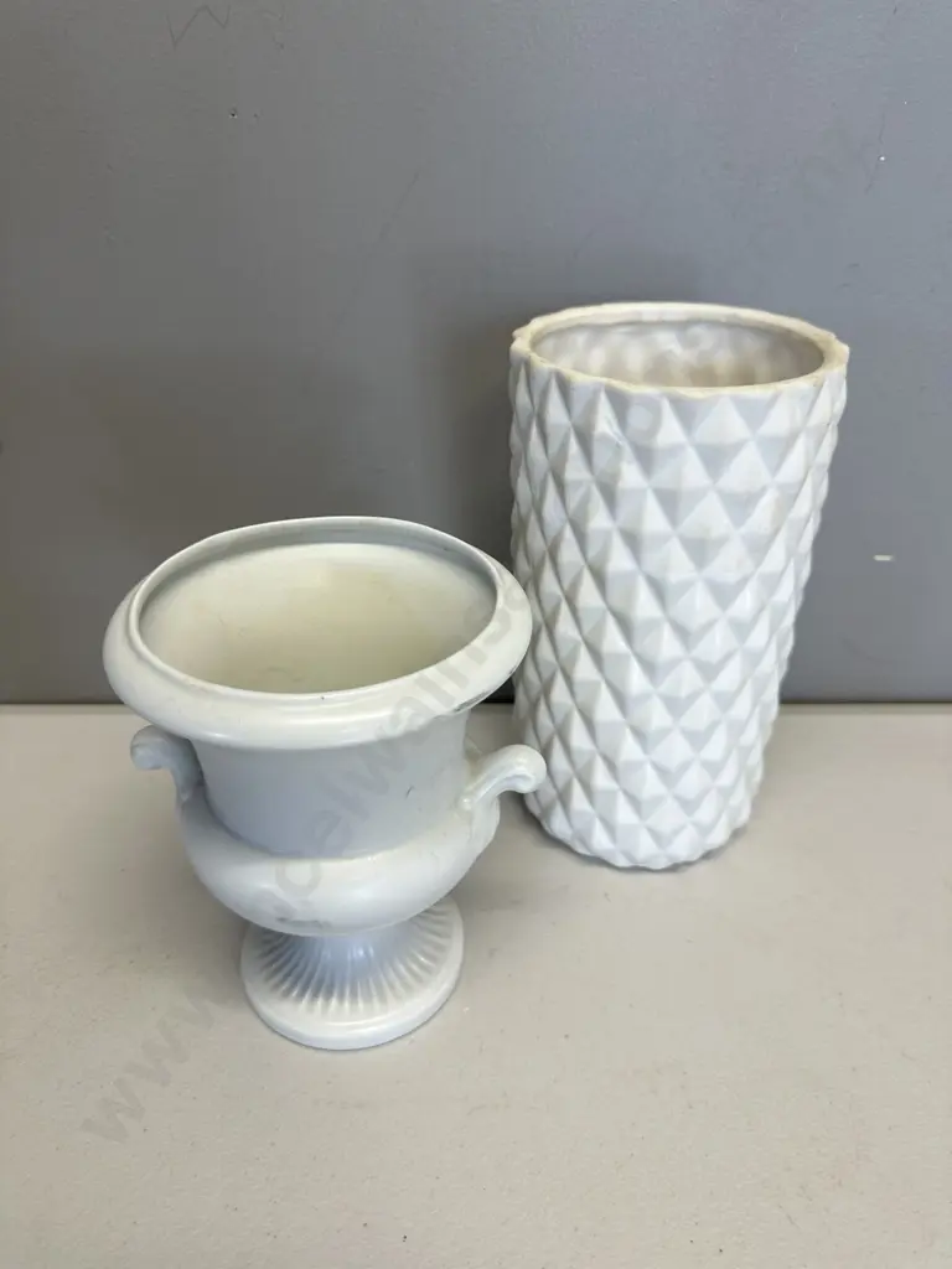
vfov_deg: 71.6
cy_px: 634
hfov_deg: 56.8
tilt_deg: -29.6
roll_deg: +0.9
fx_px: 880
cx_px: 476
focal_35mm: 24
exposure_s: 1/100
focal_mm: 6.86
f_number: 1.78
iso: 64
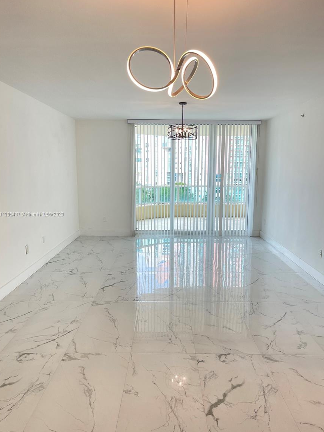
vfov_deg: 65.3
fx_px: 337
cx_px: 163
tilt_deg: -8.4
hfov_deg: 51.4
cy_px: 215
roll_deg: -0.2
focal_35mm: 27
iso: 50
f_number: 1.6
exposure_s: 1/120
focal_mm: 5.1
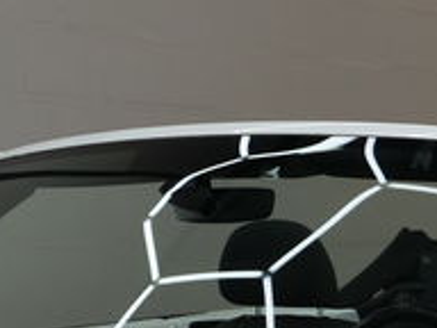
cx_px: 134
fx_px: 2500
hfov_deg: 10.0
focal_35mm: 198
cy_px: 490
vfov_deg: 7.4
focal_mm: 19
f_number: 3.9
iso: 200
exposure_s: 1/80
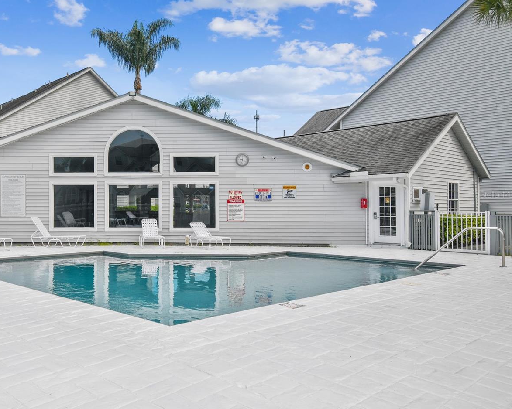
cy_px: 194
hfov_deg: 54.5
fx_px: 485
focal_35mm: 32
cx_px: 170
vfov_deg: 45.8
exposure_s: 1/320
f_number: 7.1
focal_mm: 17
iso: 100
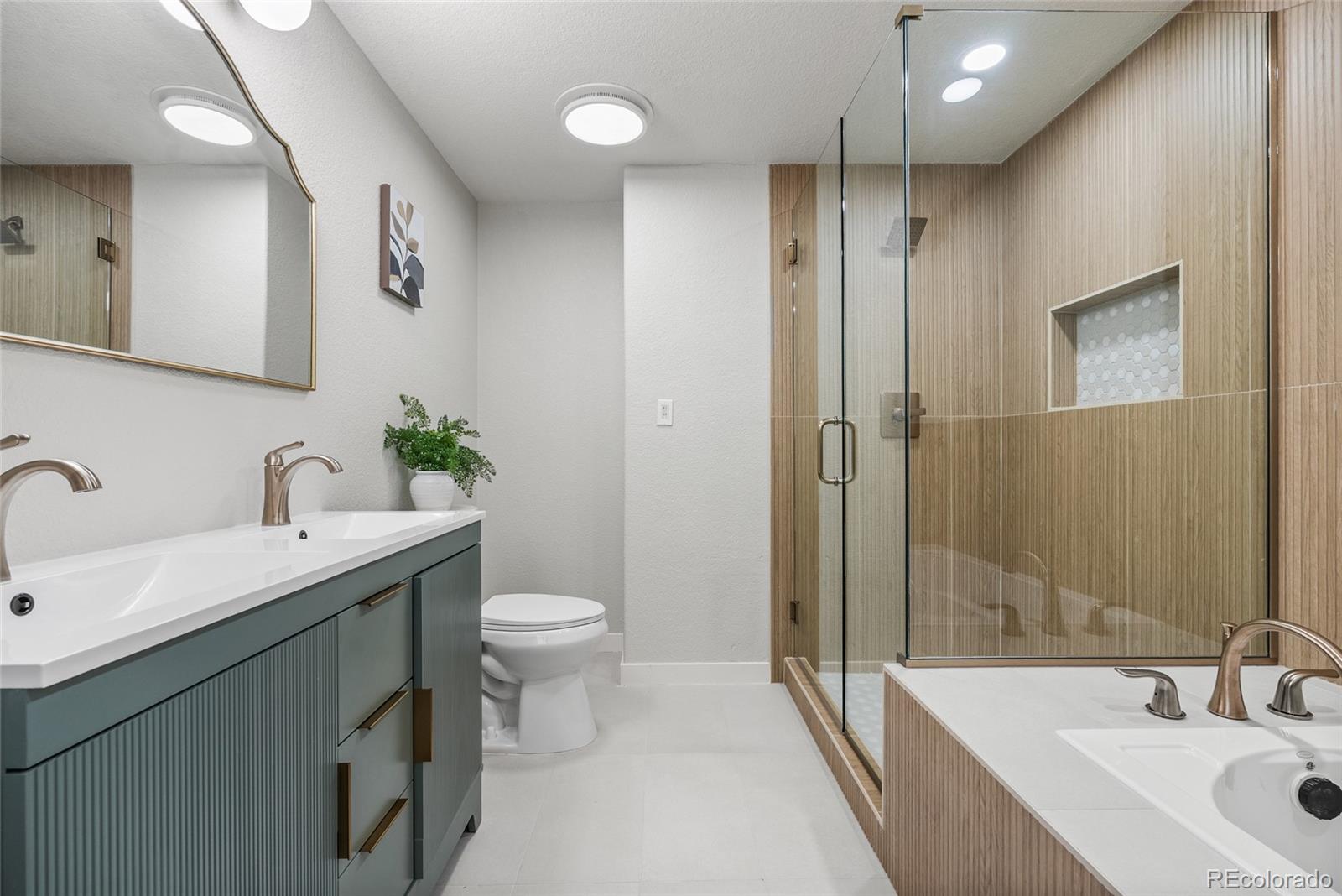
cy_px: 448
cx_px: 671
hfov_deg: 96.7
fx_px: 597
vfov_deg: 73.8
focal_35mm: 16
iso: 200
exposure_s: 1/60
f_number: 8
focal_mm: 16
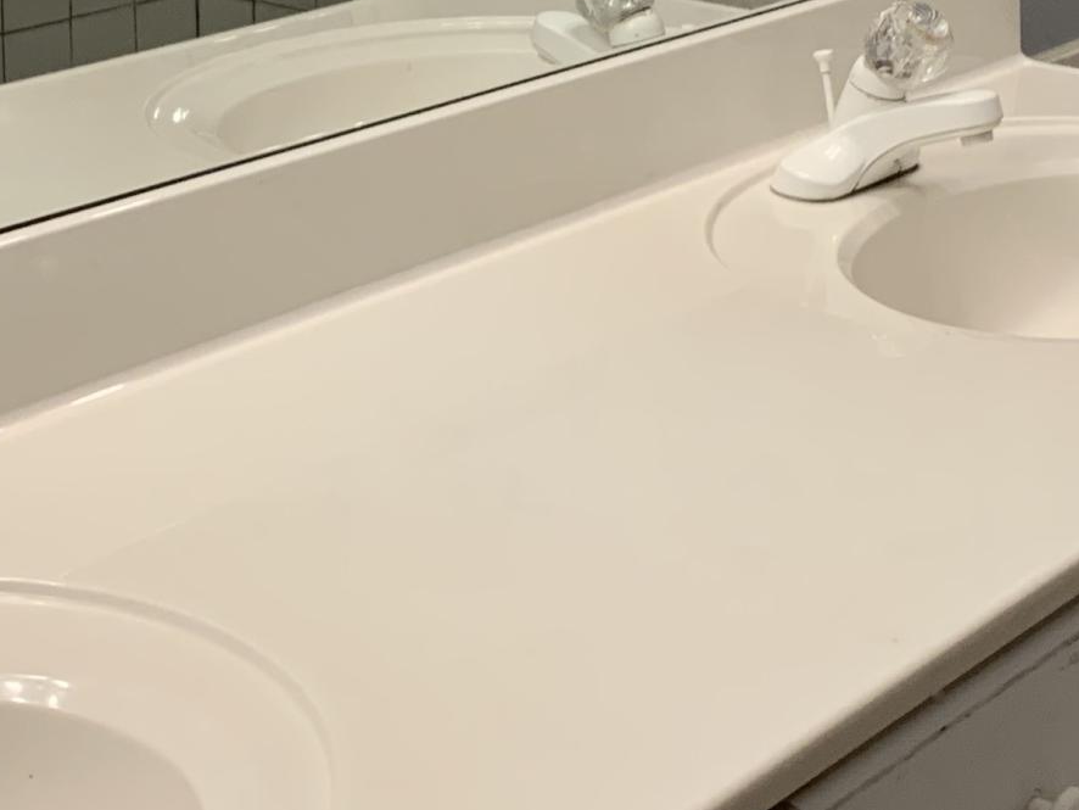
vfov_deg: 16.6
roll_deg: -1.2
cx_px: 628
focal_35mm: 88
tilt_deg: -14.8
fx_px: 2744
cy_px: 104
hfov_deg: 22.2
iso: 80
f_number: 1.8
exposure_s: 1/120
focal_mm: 4.25
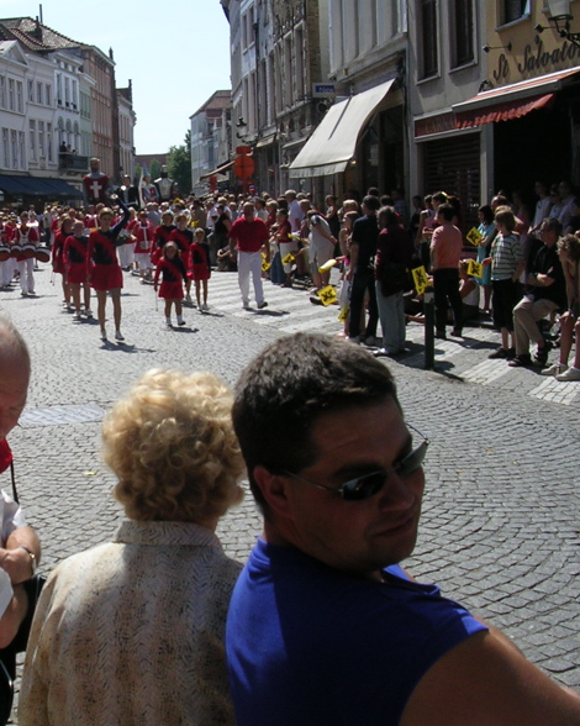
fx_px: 1138
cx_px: 99
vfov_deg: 35.4
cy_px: 379
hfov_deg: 27.9
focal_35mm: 53
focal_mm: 5.8
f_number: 5.6
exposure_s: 1/361
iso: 50
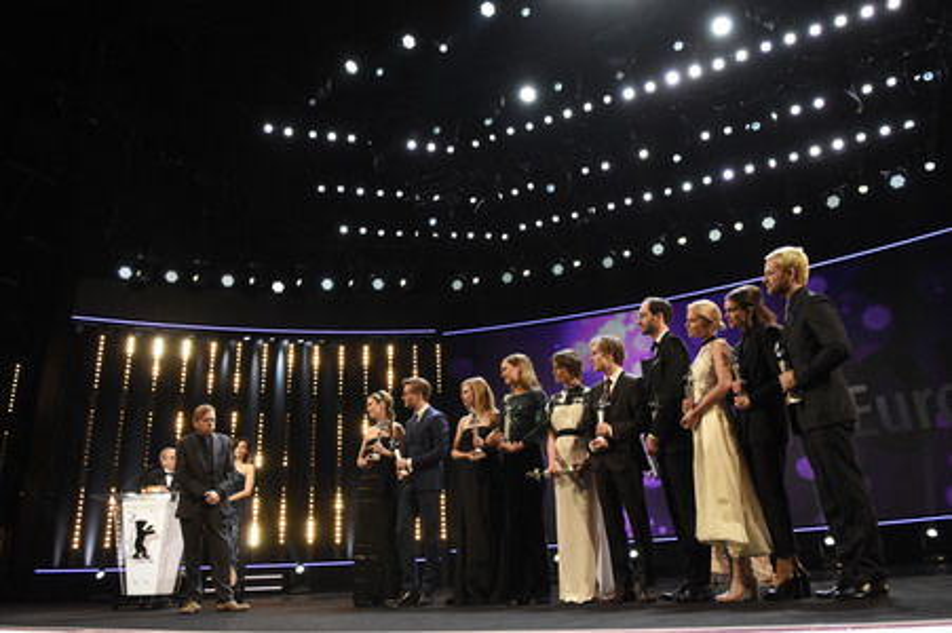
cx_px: 476
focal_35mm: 26
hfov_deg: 70.5
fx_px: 674
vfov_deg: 50.3
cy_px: 316
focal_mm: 17
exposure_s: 1/250
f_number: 3.5
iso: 2000
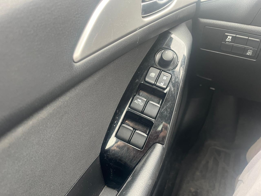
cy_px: 98
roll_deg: +1.4
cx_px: 130
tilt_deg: -38.2
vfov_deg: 53.1
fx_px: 196
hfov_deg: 67.3
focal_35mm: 26
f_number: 1.6
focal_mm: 5.1
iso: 200
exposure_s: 1/60
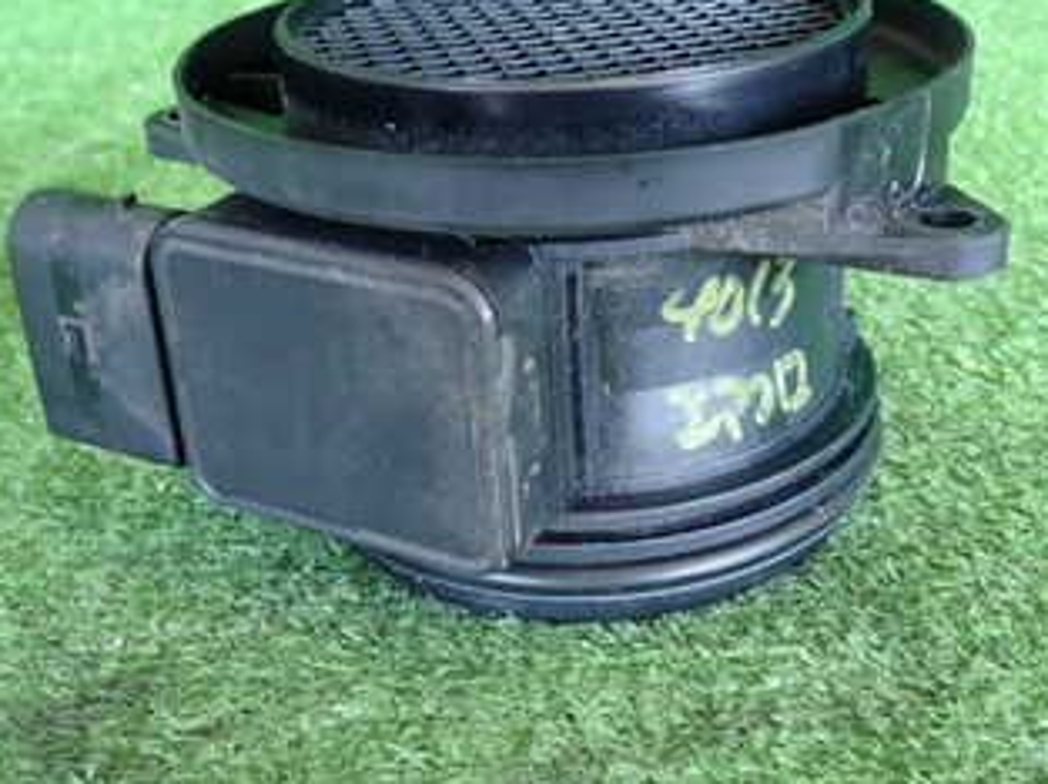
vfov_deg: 30.2
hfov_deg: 39.5
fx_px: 1452
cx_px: 623
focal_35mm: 48
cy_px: 372
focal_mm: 4.5
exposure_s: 1/30
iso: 200
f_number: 2
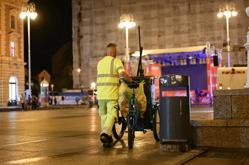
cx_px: 124
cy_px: 82
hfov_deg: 39.7
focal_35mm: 50
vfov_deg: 26.9
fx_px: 345
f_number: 1.8
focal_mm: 50
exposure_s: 1/125
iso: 2000
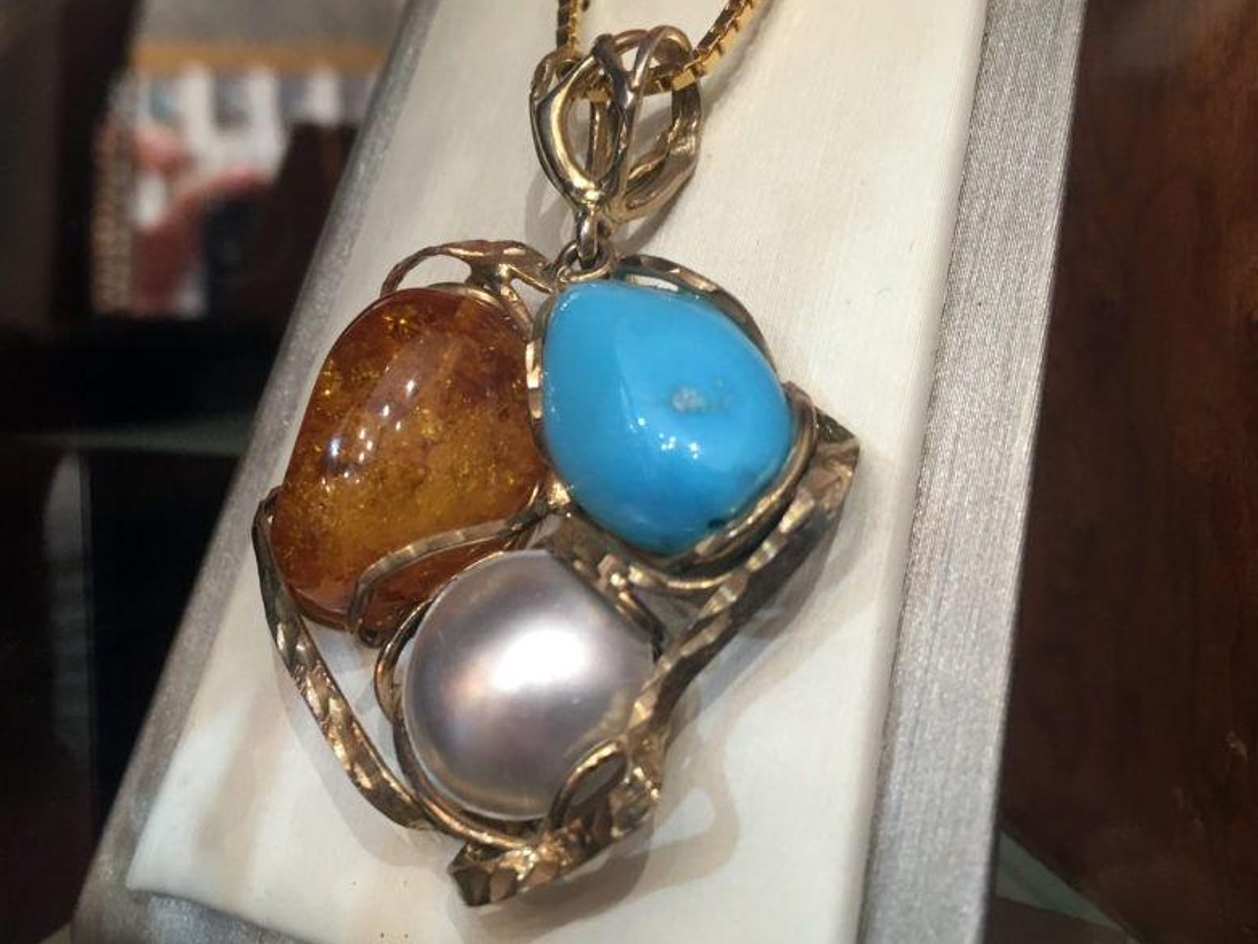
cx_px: 472
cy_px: 456
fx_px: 1381
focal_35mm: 38
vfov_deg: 37.7
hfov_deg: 48.5
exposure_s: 1/33
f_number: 2.2
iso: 125
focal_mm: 4.15
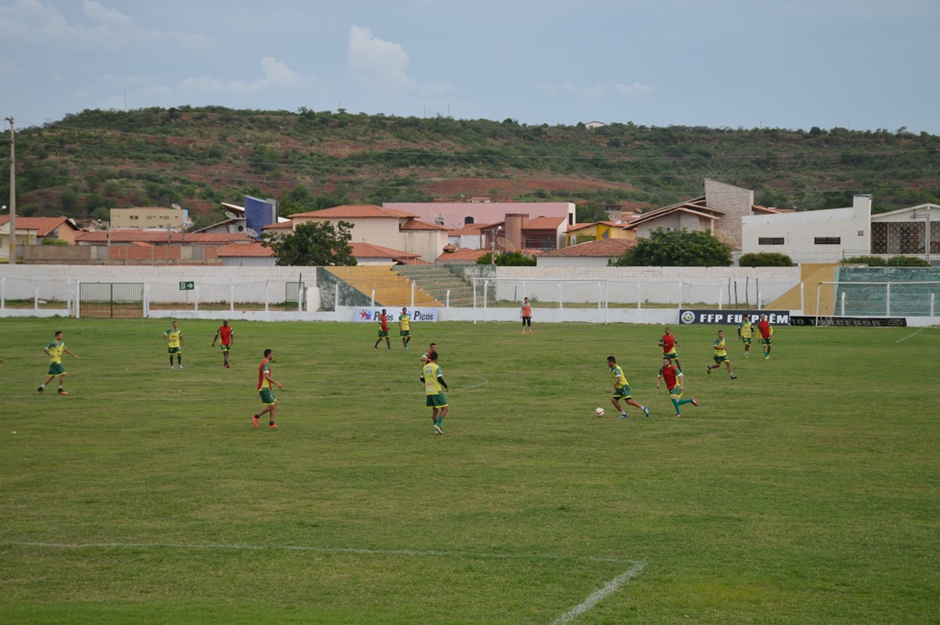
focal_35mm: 78
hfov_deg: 26.0
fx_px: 2035
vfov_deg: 17.5
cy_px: 312
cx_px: 470
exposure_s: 1/200
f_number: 6.3
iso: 100
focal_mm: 52
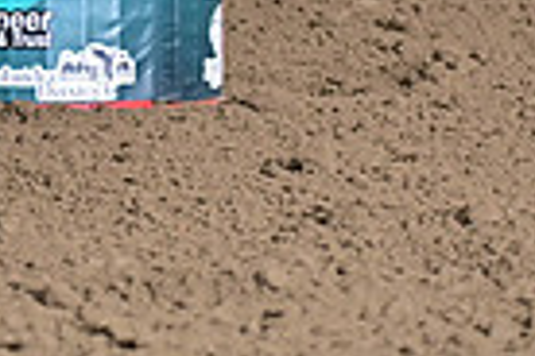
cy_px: -370
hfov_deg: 4.0
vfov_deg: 2.7
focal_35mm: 513
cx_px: -322
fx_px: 7623
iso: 1250
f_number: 3.2
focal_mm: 122
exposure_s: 1/250
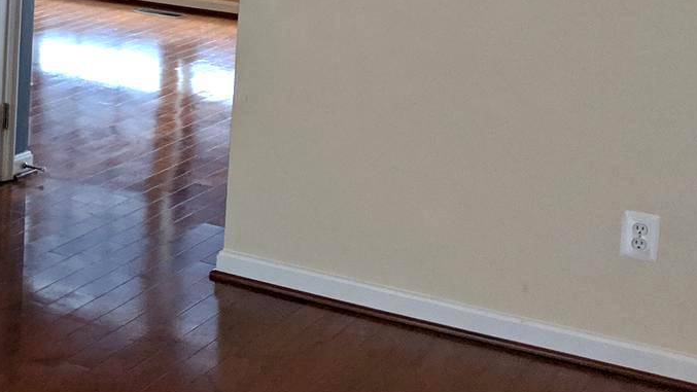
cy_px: -136
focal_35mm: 89
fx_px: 1645
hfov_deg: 20.9
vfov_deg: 13.1
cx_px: -303
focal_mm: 4.44
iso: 321
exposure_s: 1/120
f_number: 1.8
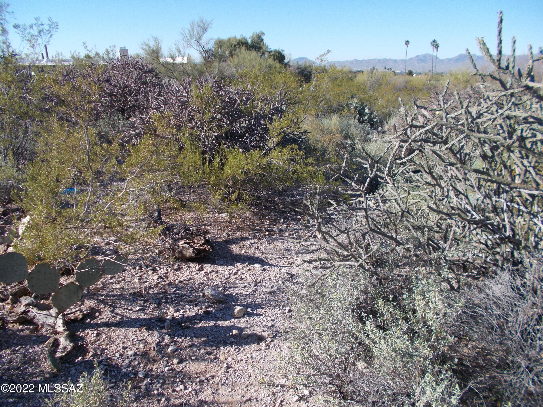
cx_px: 272
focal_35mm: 26
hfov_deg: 67.3
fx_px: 408
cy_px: 204
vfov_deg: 53.1
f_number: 8
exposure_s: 1/100
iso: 80
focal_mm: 4.6
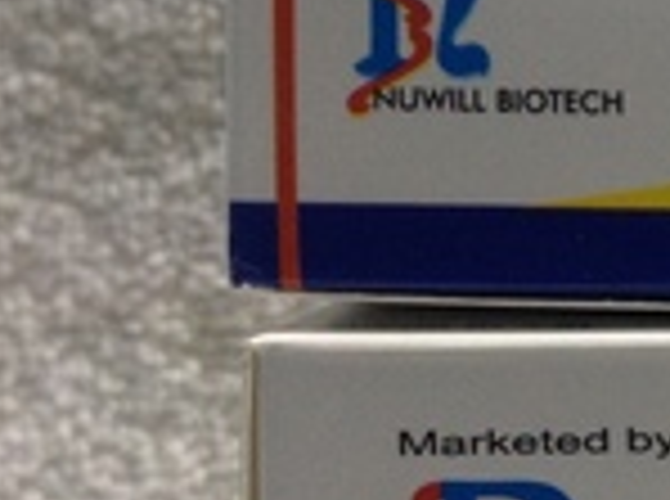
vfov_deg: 13.3
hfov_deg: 16.4
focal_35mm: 111
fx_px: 2143
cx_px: 962
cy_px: 250
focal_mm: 4.12
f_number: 2.4
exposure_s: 1/20
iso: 200
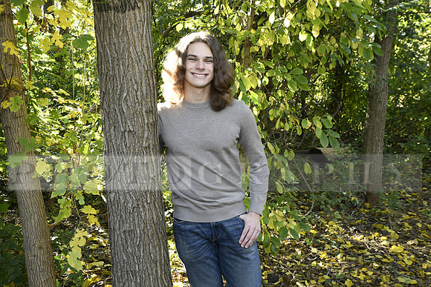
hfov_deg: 53.1
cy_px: 144
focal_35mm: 36
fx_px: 431
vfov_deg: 36.9
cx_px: 216
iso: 1600
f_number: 8
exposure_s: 1/80
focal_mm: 36
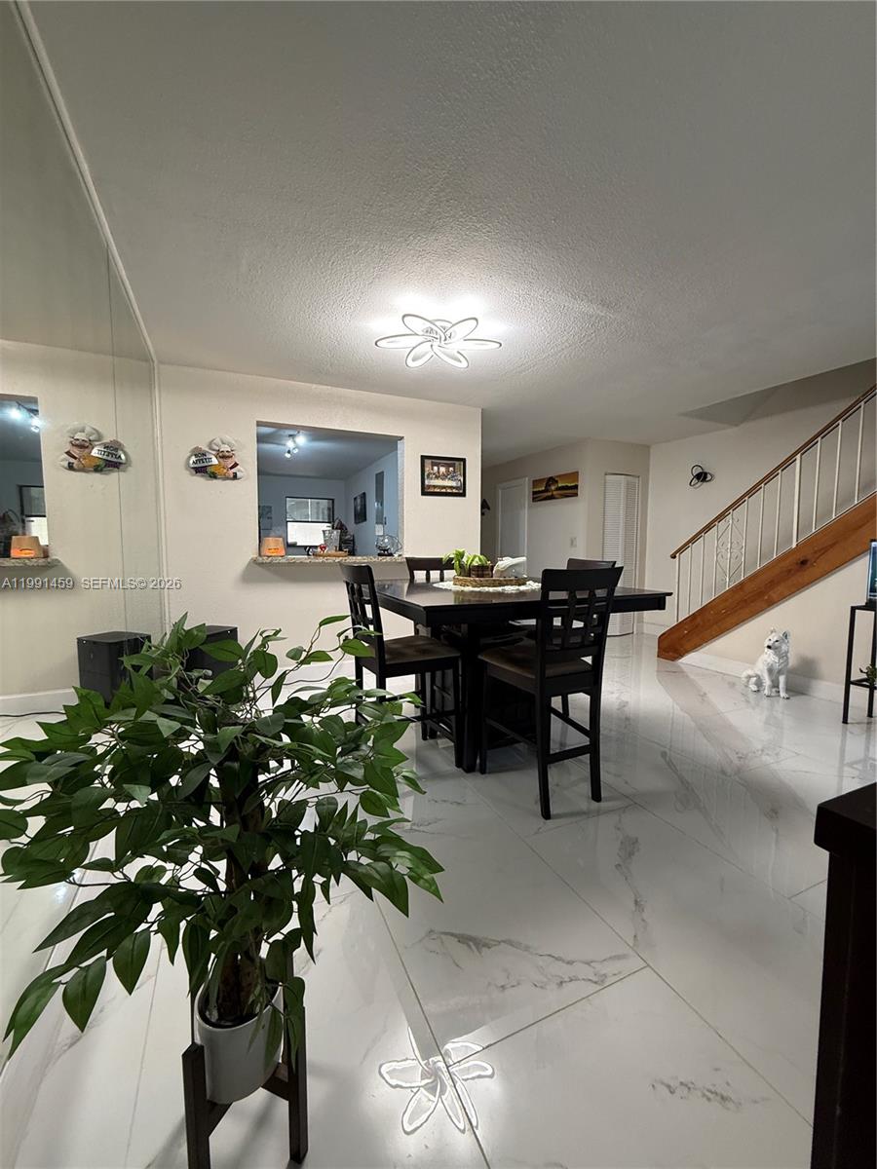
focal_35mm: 14
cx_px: 438
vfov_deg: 102.1
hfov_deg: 85.7
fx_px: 473
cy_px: 584
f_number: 2.2
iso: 160
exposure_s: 1/60
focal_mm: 2.22
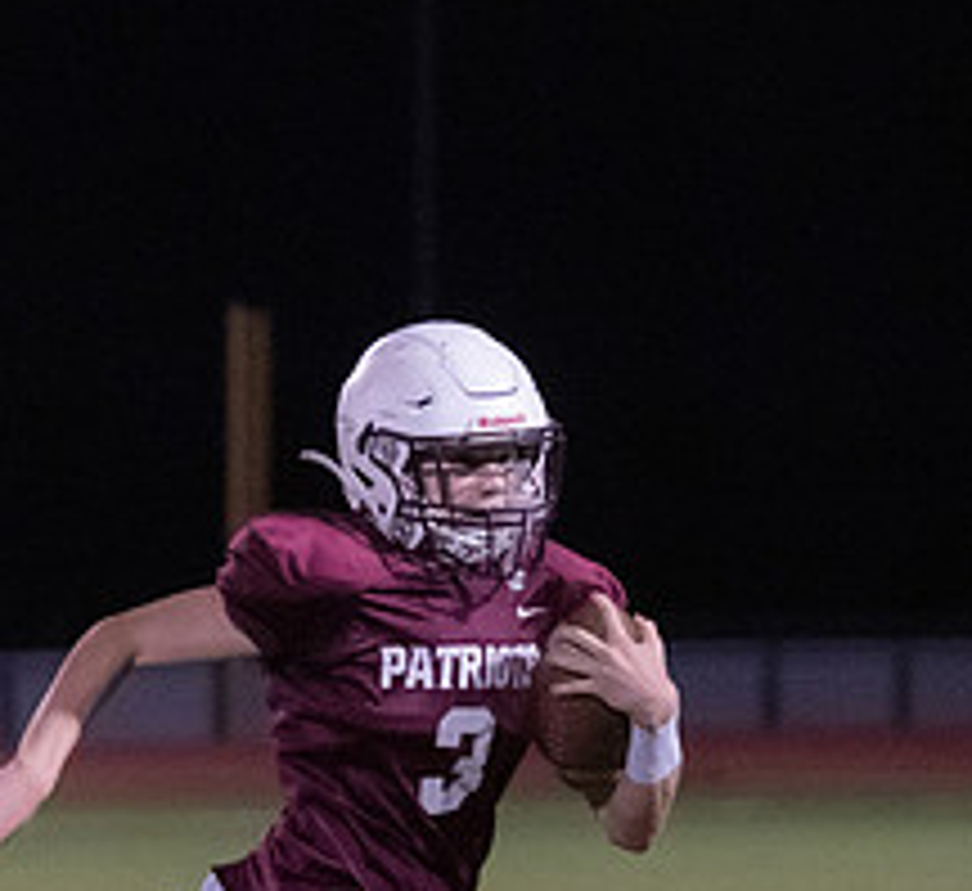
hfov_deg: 4.7
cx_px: 823
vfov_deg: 4.3
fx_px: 11915
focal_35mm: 391
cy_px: 676
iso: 8000
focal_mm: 91
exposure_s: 1/1000
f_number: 2.8
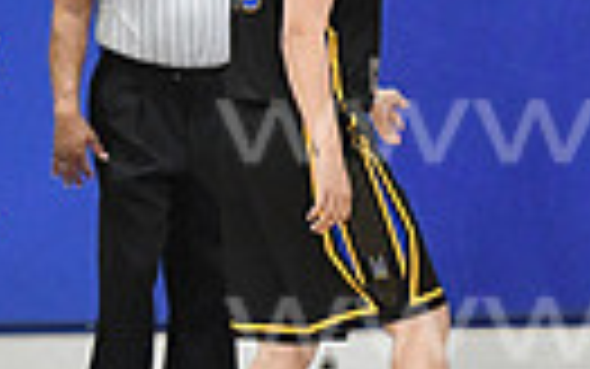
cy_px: 34
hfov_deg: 2.7
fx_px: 12596
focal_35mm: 783
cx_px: 1248
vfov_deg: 1.7
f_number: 3.2
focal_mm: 116
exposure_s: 1/640
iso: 5000
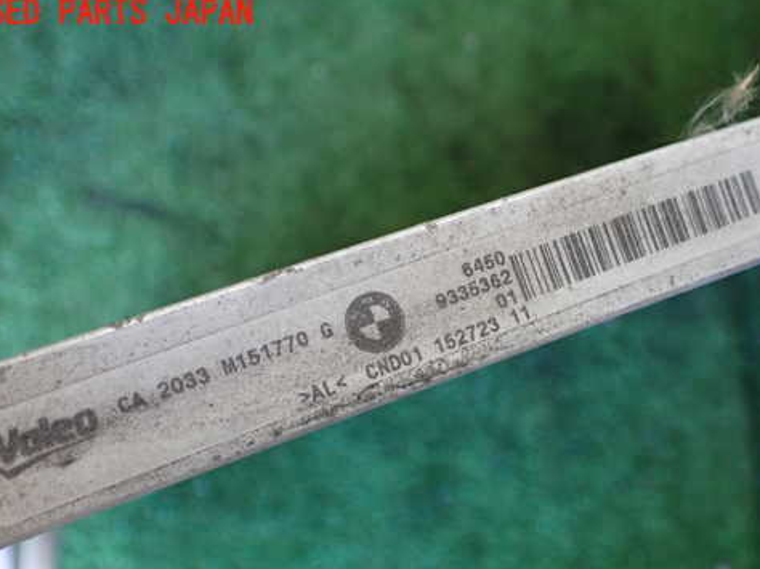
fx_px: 834
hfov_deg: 48.8
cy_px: 354
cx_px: 443
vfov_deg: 37.5
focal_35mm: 38
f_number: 2.3
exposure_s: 1/100
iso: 800
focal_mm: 5.4
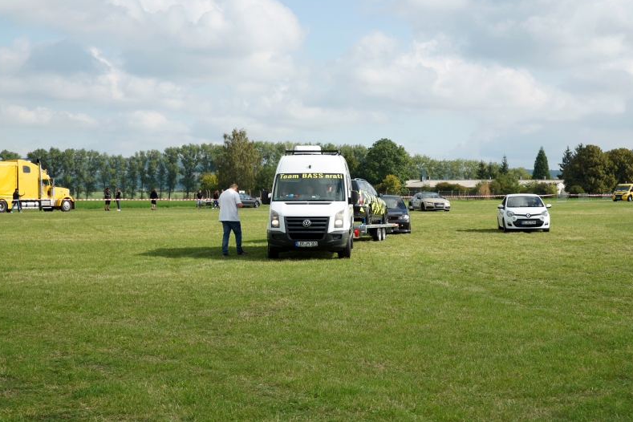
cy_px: 209
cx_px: 314
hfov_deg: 28.5
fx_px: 1248
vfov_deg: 19.2
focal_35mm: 71
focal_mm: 70
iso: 250
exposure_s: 1/500
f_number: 8
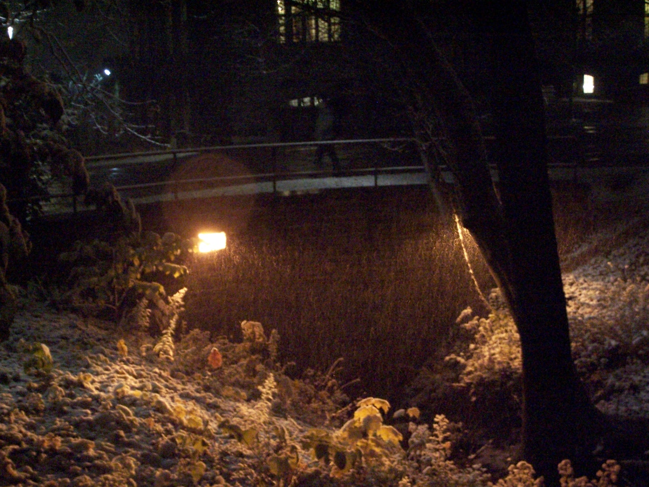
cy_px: 244
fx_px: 1200
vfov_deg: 22.9
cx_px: 324
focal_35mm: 64
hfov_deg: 30.3
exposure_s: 1/15
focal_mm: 10.7
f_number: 3.2
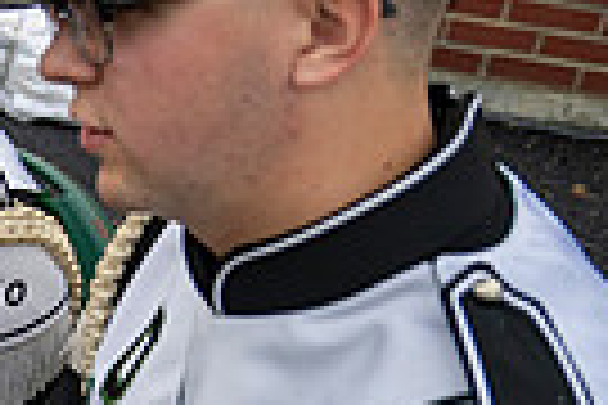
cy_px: 439
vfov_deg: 13.1
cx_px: -626
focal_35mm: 103
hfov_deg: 15.6
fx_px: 1739
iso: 200
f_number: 2.8
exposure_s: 1/500
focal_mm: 24
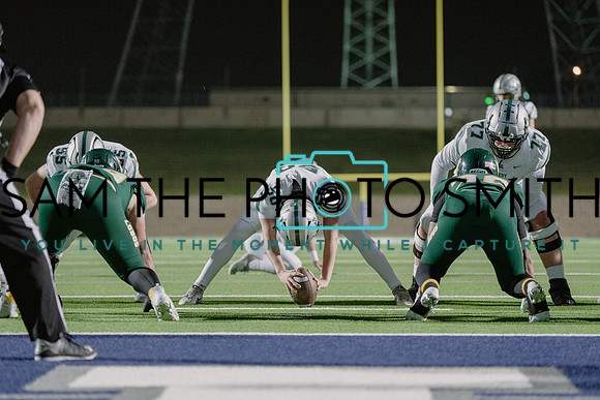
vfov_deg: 9.9
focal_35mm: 139
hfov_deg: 14.8
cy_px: 200
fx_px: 2316
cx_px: 300
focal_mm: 134
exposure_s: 1/1000
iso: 6400
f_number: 2.8
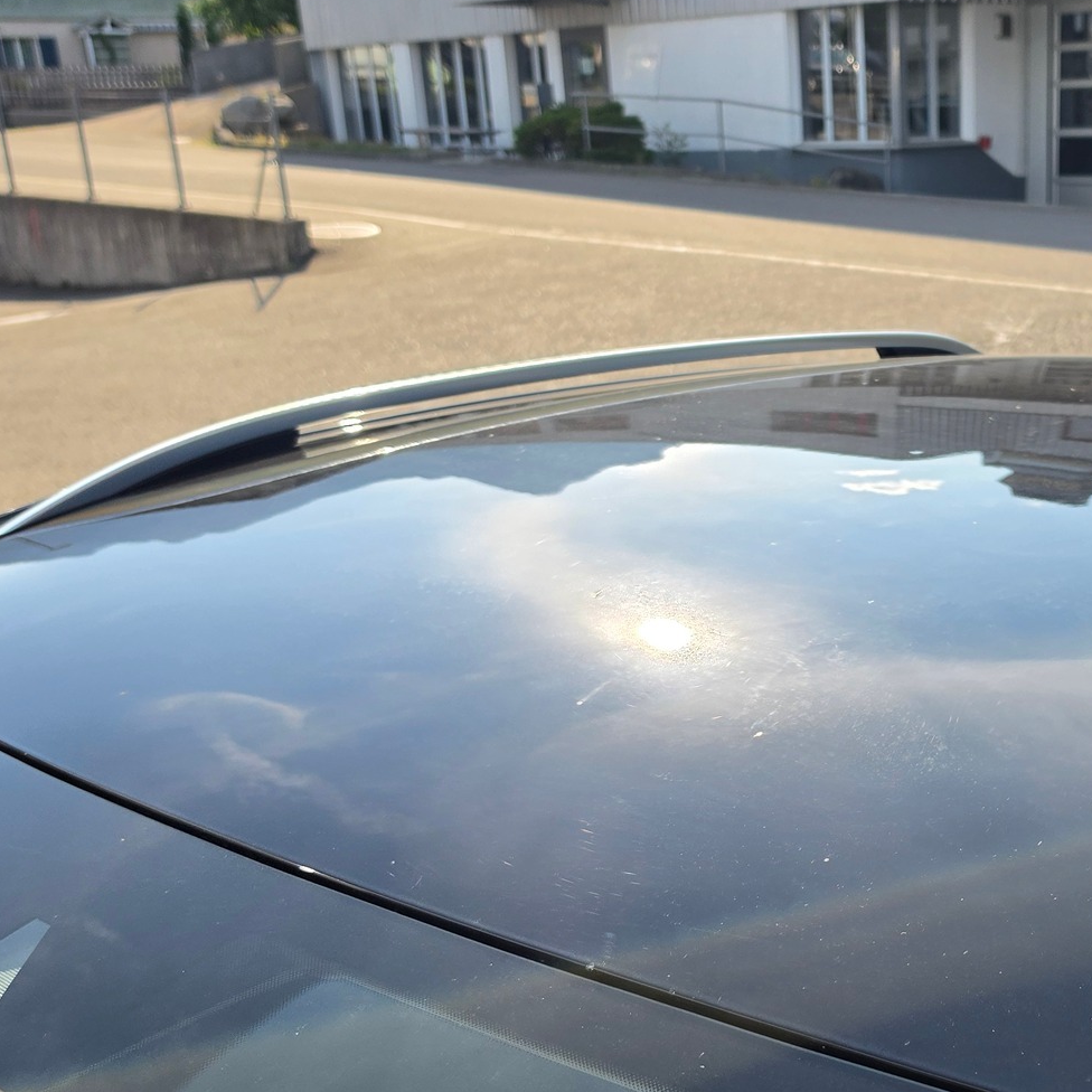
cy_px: 632
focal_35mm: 42
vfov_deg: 39.9
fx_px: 1499
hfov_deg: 38.4
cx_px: 892
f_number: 1.4
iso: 64
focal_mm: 6.5
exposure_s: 1/4235
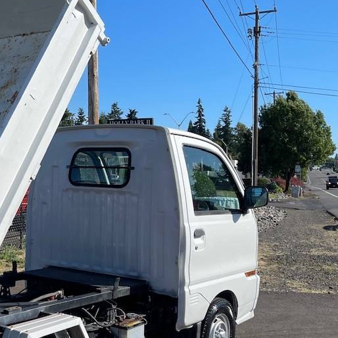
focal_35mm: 55
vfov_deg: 31.1
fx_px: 608
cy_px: 174
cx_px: 32
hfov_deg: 29.7
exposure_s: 1/3165
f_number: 1.6
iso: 32
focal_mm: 5.1
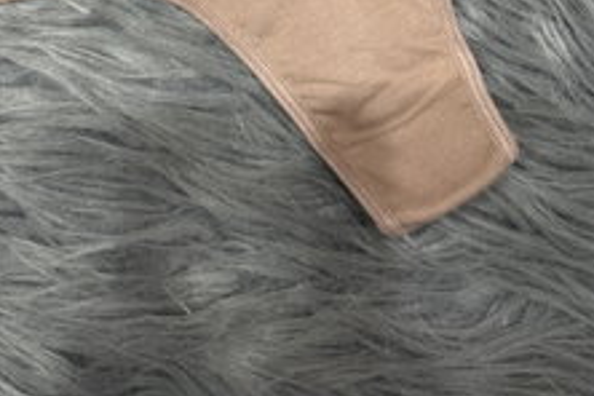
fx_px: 990
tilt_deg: -69.8
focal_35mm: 60
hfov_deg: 33.0
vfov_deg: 18.5
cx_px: 187
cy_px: -280
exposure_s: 1/100
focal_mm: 6.76
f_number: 1.78
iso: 200
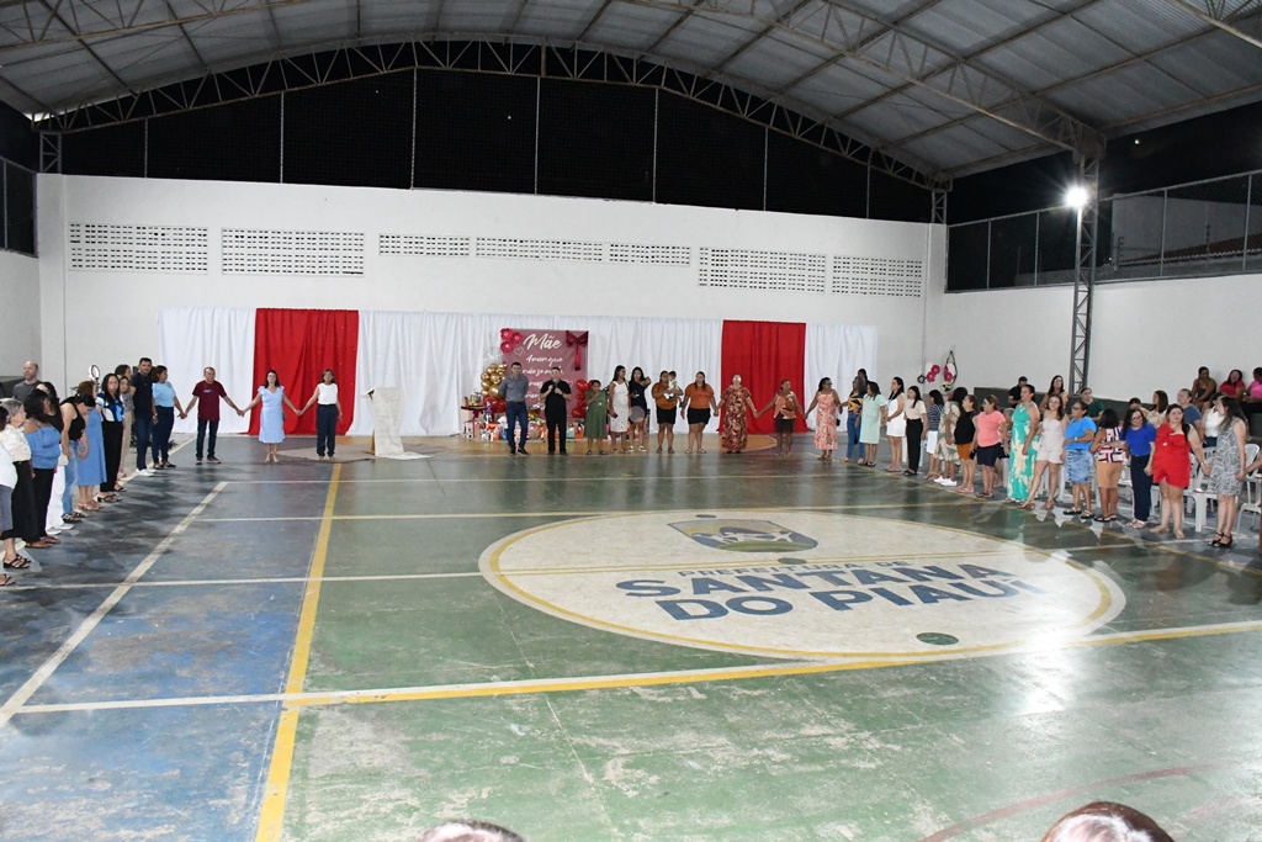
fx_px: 947
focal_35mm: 27
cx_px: 631
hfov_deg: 67.4
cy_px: 421
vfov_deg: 47.9
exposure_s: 1/250
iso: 10000
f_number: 5
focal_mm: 18
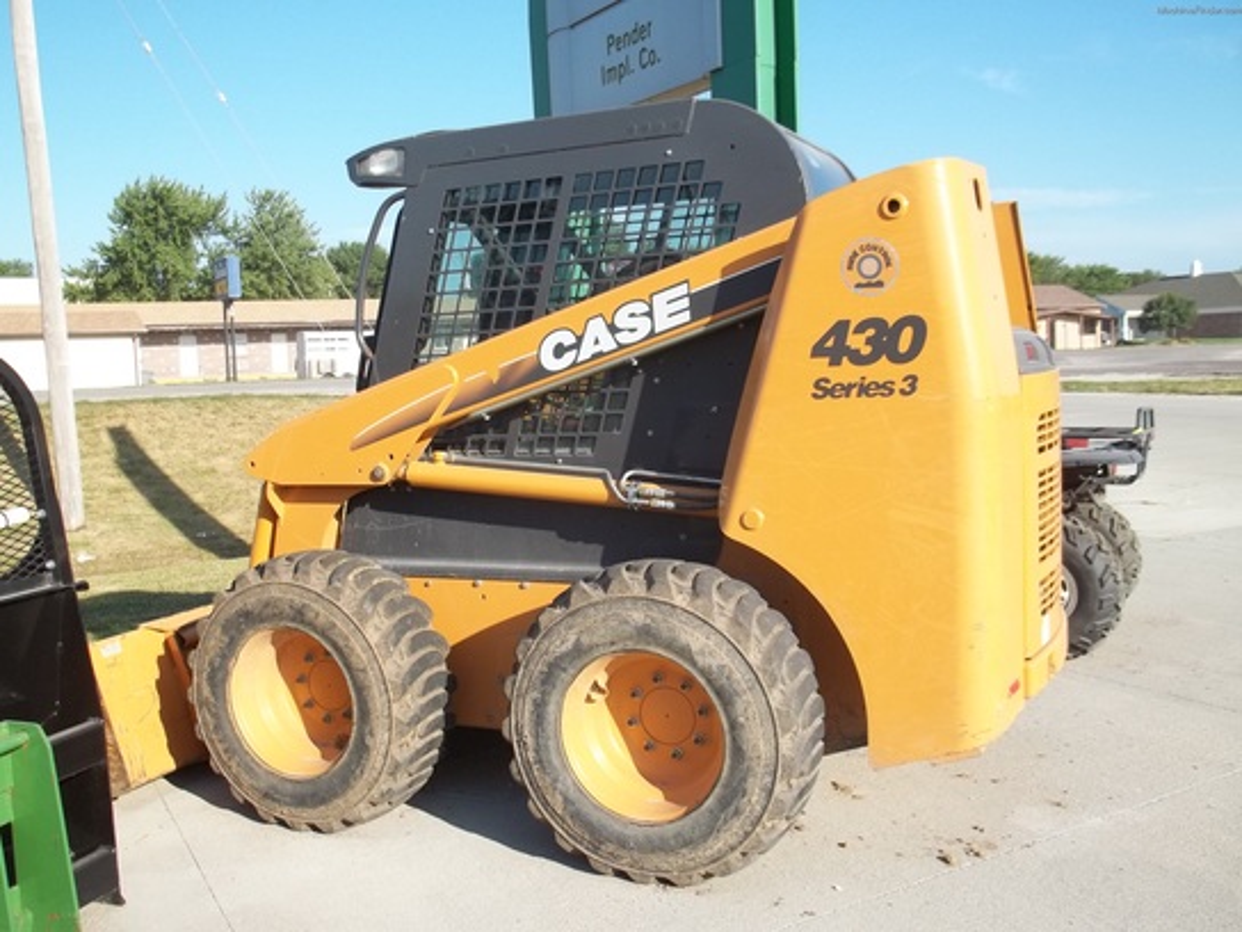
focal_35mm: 33
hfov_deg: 55.4
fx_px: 1184
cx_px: 621
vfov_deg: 42.9
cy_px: 466
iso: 64
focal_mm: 5.9
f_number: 3.3
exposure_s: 1/500
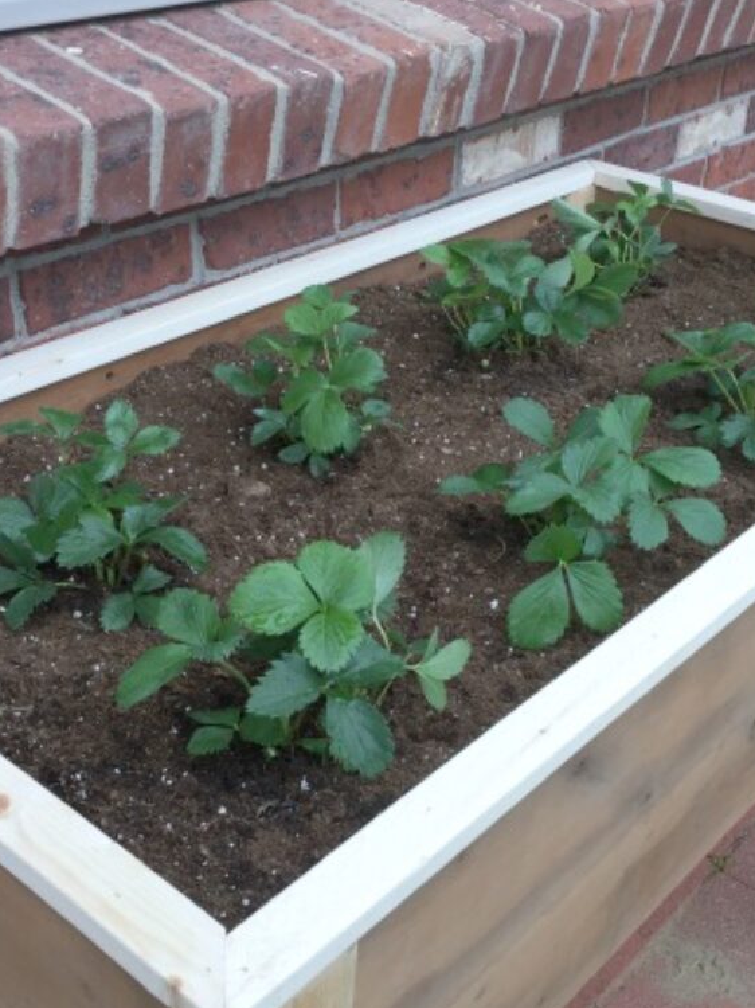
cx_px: 339
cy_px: 557
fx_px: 960
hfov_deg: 42.9
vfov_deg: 55.3
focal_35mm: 33
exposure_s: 1/129
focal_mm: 4.15
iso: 32
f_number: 2.2
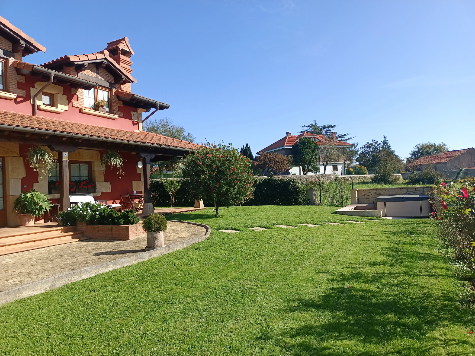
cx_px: 238
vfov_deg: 54.9
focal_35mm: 25
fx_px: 343
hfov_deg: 69.4
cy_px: 178
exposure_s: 1/404
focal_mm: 4.71
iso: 100
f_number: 1.79
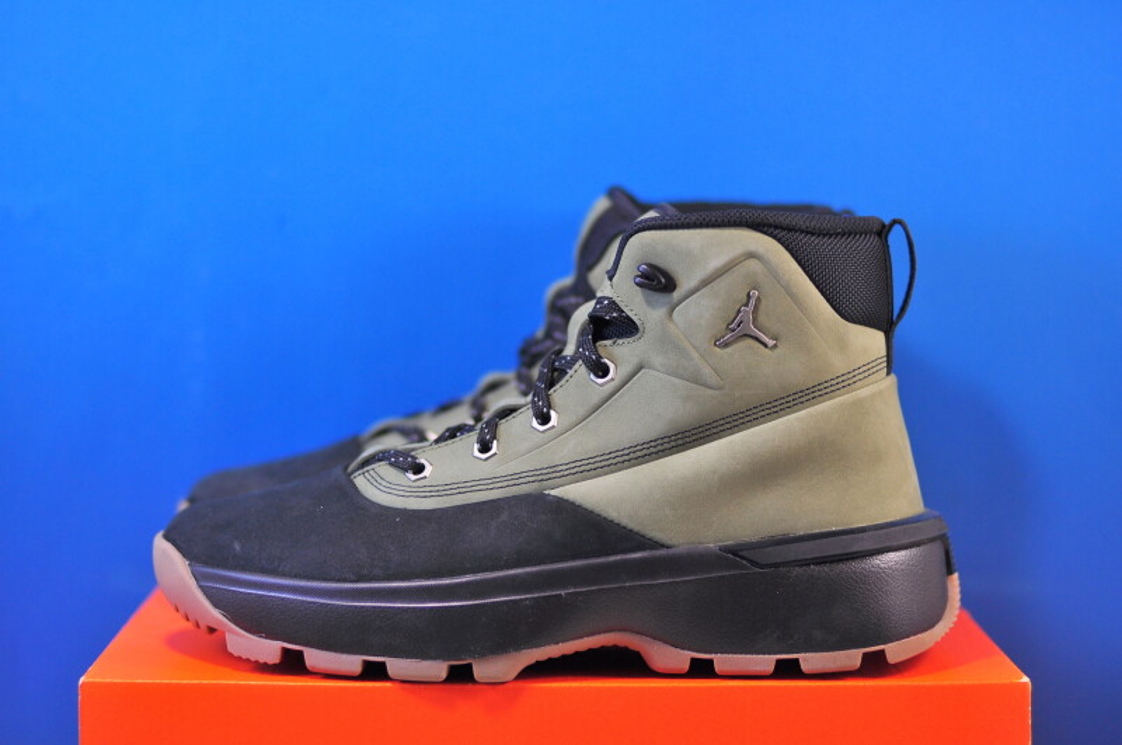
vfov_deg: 18.1
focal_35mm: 75
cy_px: 372
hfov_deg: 27.0
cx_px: 561
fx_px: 2334
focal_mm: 50
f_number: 2
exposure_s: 1/320
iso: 250
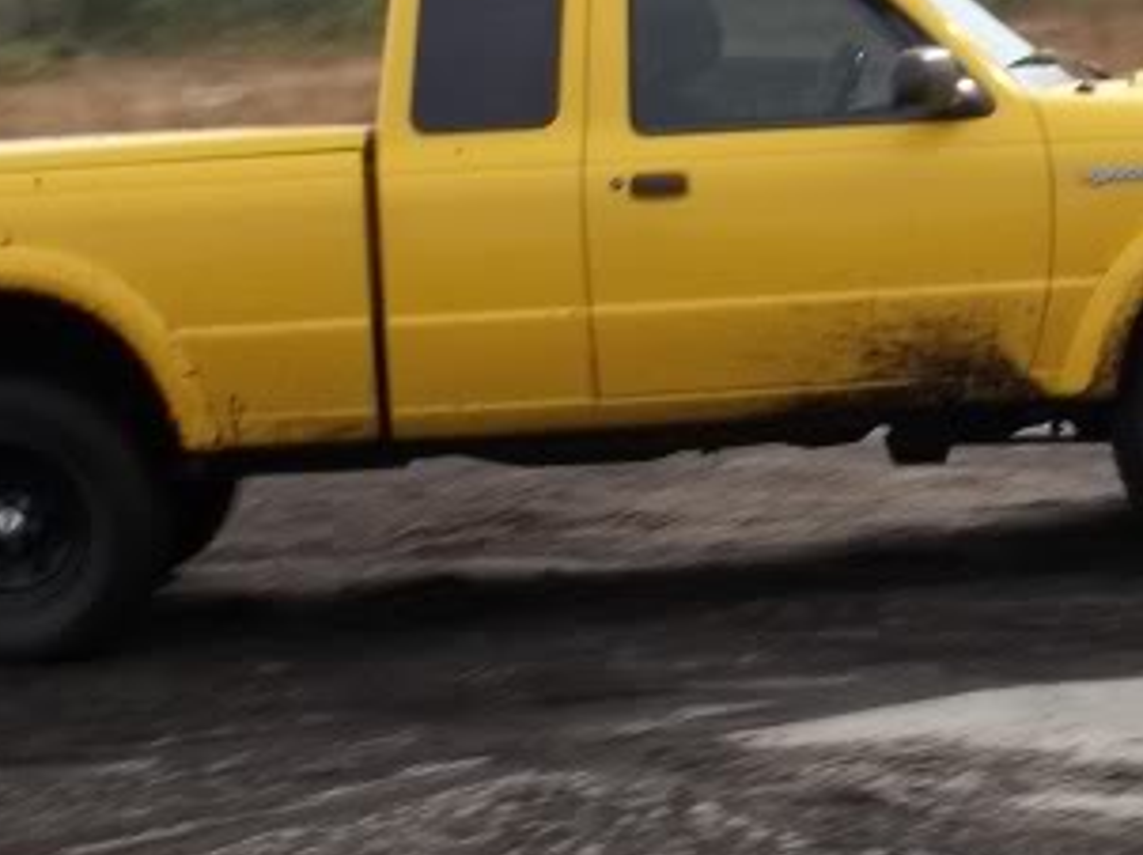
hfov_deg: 17.5
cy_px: 238
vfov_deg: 13.2
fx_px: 3695
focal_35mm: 112
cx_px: 848
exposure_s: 1/125
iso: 64
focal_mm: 5.9
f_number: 8
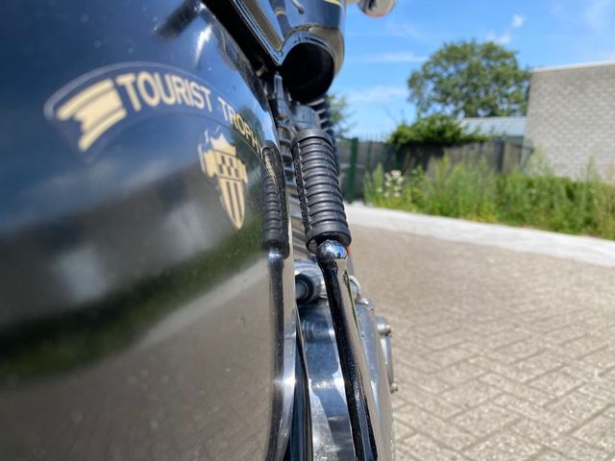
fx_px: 462
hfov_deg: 67.3
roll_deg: -3.6
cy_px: 230
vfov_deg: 53.1
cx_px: 308
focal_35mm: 26
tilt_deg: -7.7
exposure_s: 1/1653
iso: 32
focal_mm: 4.25
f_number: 1.8
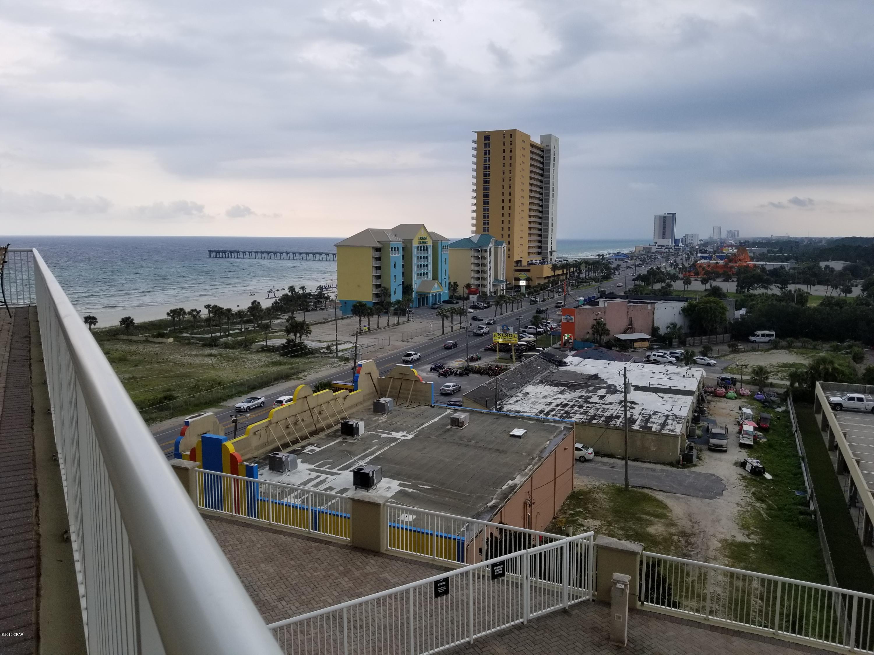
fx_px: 656
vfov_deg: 53.1
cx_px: 437
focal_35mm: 26
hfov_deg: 67.3
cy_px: 328
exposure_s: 1/562
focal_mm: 4.3
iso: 50
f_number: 1.7
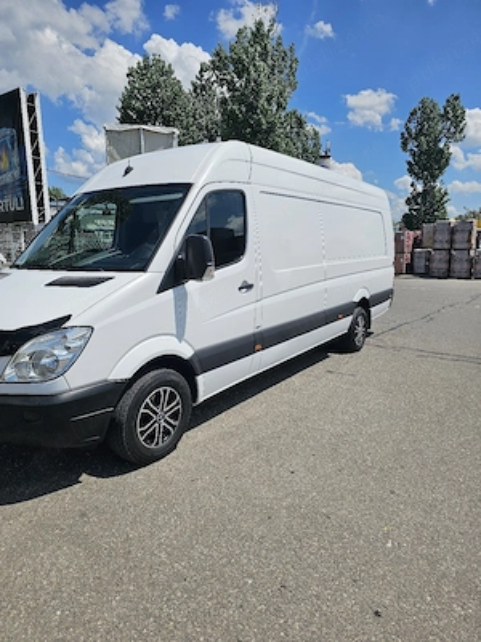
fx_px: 426
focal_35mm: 23
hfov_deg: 58.9
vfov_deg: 73.9
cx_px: 240
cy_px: 321
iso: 10
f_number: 1.7
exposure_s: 1/1667
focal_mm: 6.3
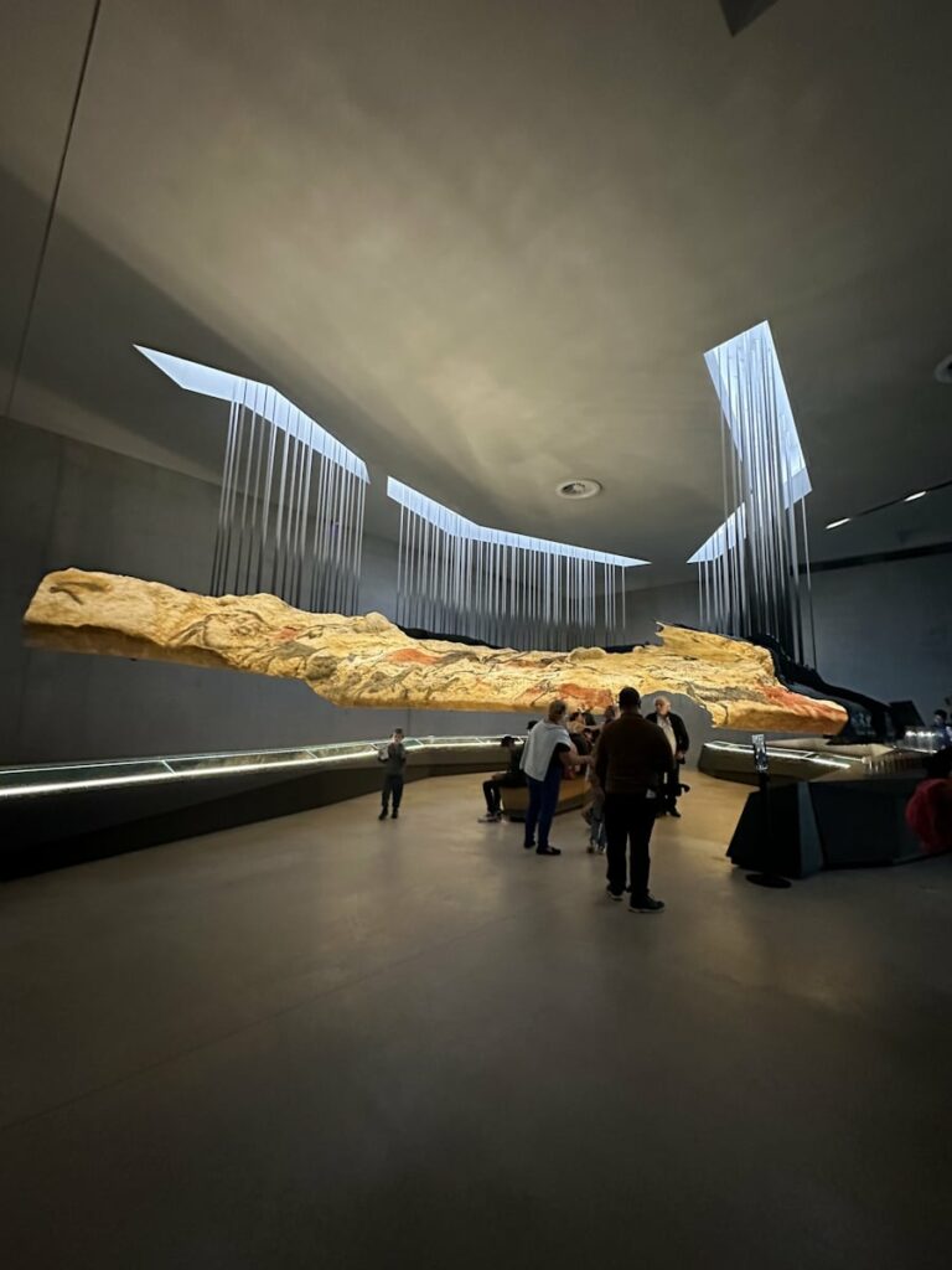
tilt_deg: +8.4
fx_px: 513
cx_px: 476
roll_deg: -2.0
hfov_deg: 85.7
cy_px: 635
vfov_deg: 102.1
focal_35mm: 14
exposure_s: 1/50
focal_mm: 2.22
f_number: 2.2
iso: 1000
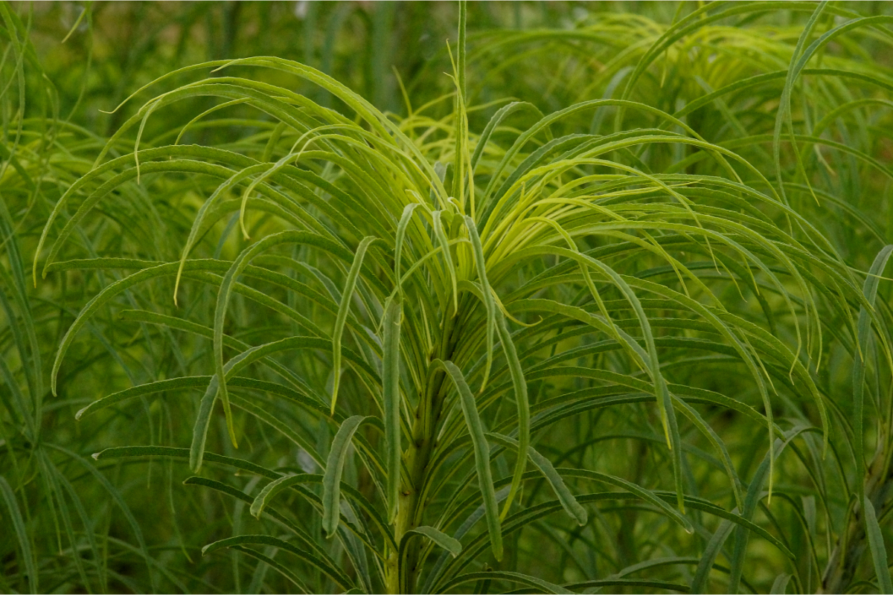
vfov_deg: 9.1
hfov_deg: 13.7
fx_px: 3721
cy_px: 298
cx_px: 446
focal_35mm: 150
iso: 2500
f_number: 13
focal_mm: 100
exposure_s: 1/160
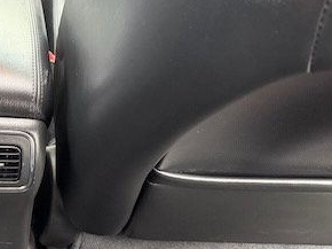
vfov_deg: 27.3
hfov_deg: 32.7
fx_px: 508
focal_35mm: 53
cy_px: 86
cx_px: -14
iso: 800
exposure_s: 1/60
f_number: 1.78
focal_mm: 6.76
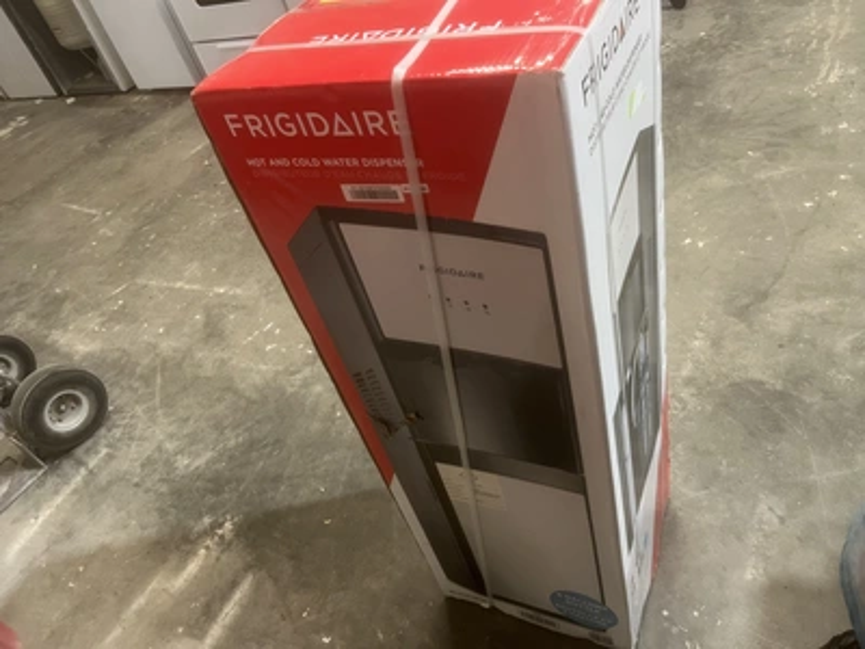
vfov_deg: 53.1
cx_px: 432
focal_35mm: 26
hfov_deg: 67.3
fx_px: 650
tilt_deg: -40.7
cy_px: 324
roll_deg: +19.8
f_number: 1.6
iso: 160
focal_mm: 5.1
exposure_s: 1/60
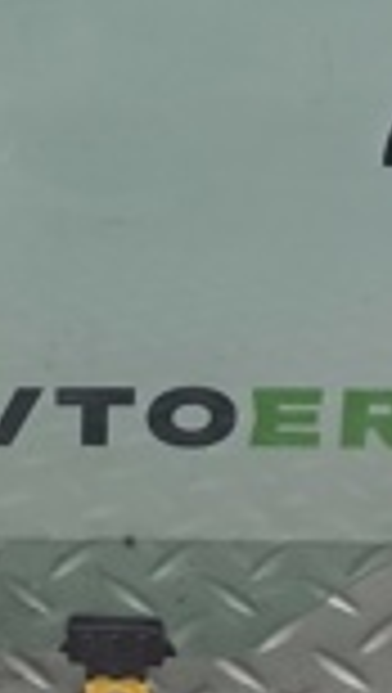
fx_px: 2247
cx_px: 117
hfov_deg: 10.0
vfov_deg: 16.5
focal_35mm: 122
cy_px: -227
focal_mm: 4
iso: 80
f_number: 1.8
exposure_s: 1/50
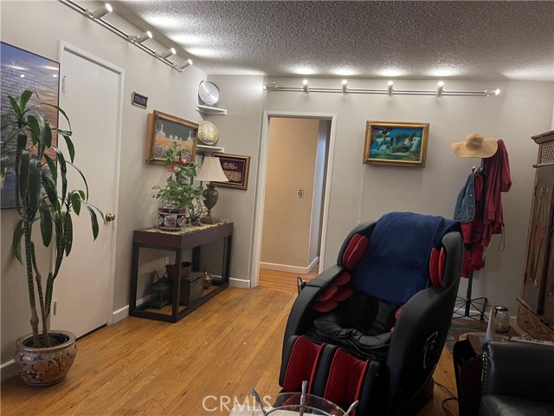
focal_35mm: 25
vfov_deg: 54.9
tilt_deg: -5.1
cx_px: 277
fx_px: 400
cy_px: 208
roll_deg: -4.3
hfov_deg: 69.4
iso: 500
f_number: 1.6
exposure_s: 1/60
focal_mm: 5.1
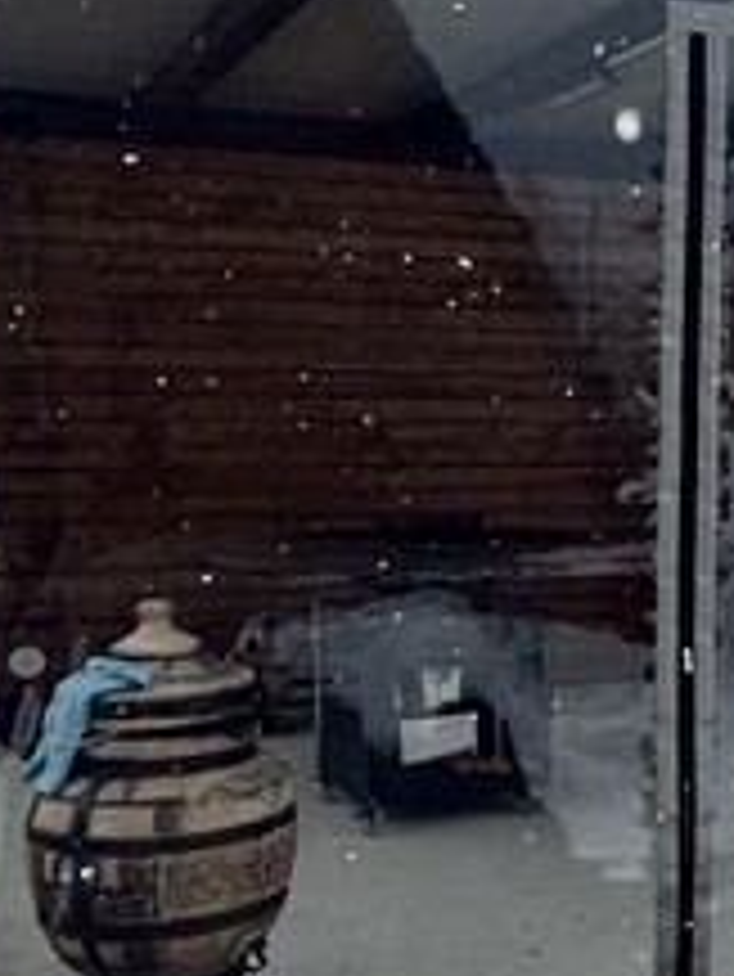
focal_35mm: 66
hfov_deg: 19.5
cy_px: 468
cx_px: 1090
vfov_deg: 29.4
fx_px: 1864
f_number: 2.2
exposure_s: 1/716
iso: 50
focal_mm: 2.22
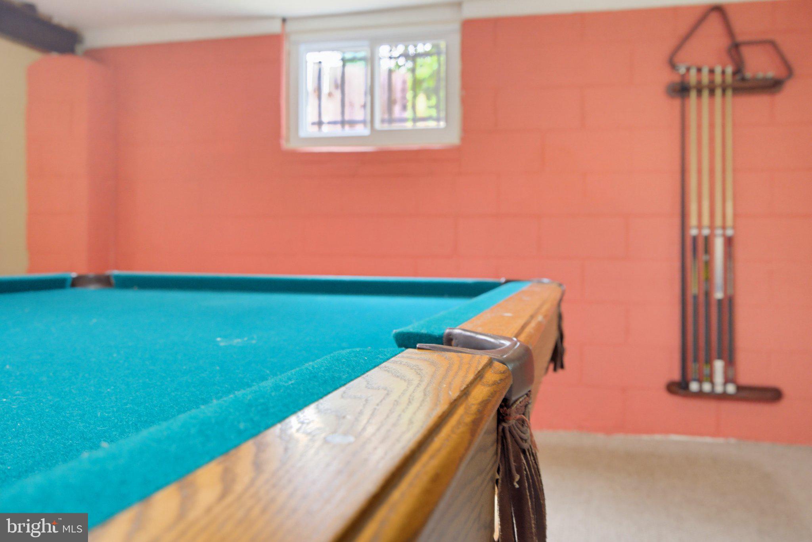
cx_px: 406
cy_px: 271
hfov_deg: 61.9
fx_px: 677
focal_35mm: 30
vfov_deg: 43.6
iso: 800
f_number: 8
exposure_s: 1/3.33
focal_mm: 30
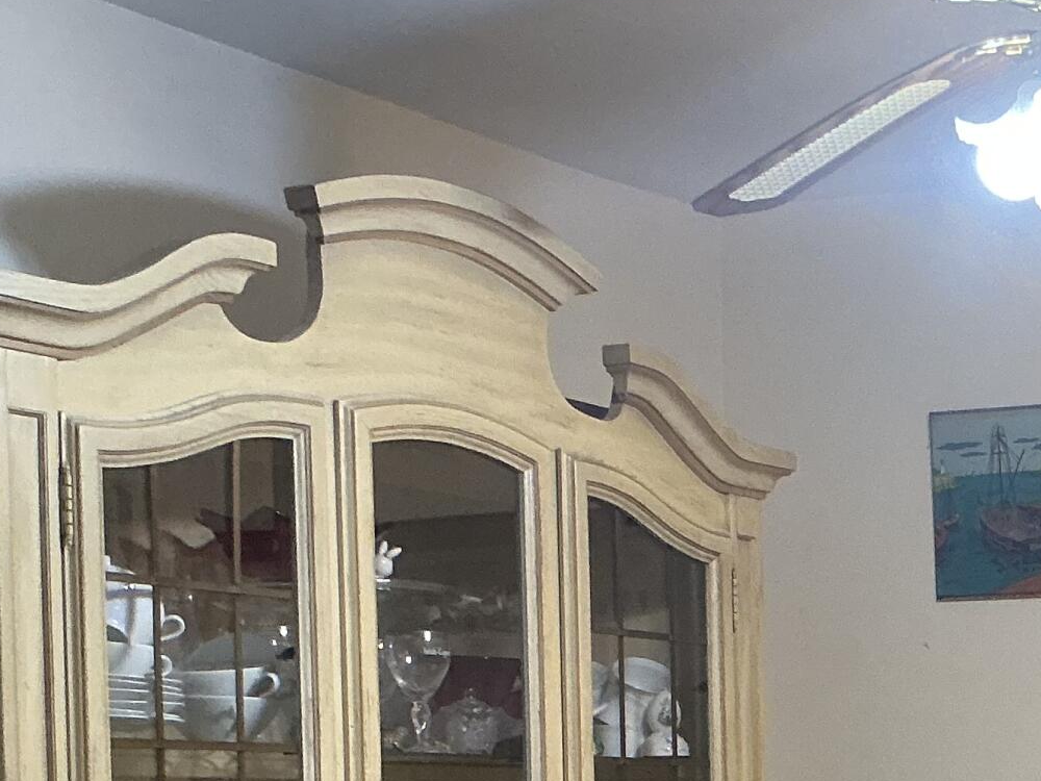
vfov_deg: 16.7
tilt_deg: -4.6
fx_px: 2526
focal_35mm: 84
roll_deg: +0.6
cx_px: 1228
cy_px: 991
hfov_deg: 21.7
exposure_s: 1/60
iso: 160
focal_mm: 3
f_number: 1.8
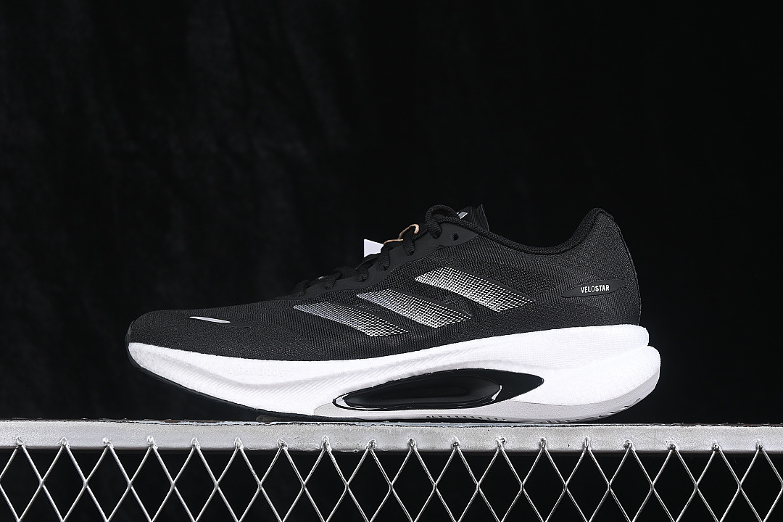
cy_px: 261
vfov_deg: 18.2
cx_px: 392
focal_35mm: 75
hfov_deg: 27.0
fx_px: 1631
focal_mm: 50
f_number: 6.3
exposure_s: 1/60
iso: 160
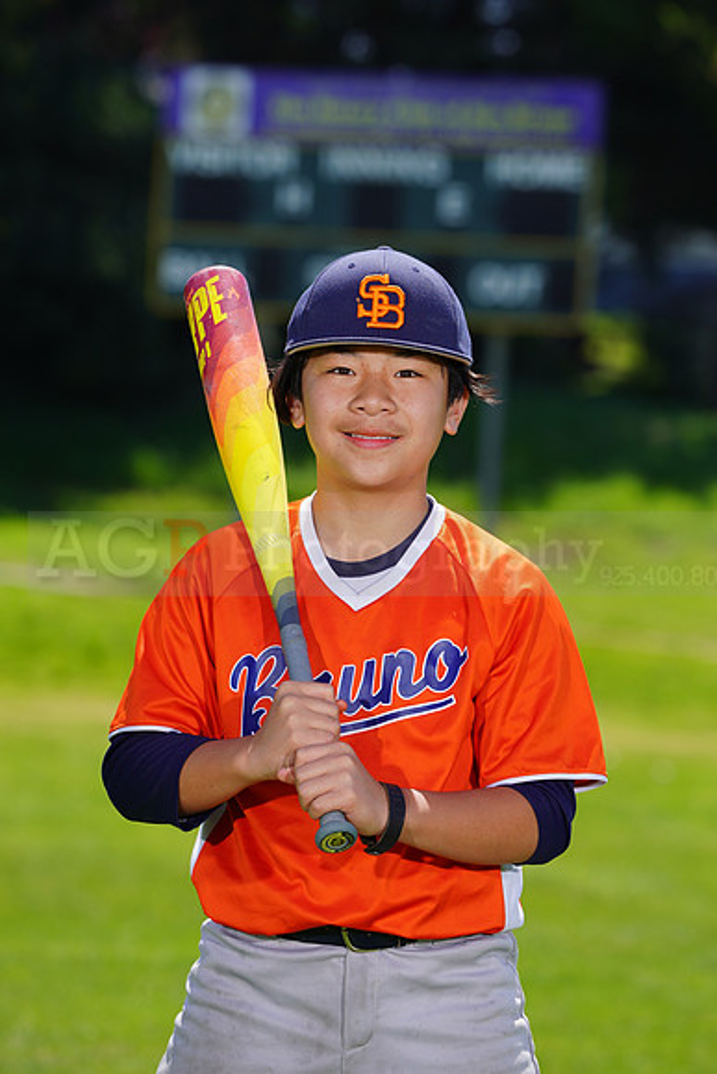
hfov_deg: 5.7
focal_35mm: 241
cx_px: 358
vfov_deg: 8.5
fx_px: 7195
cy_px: 537
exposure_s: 1/250
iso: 100
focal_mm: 241
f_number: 8
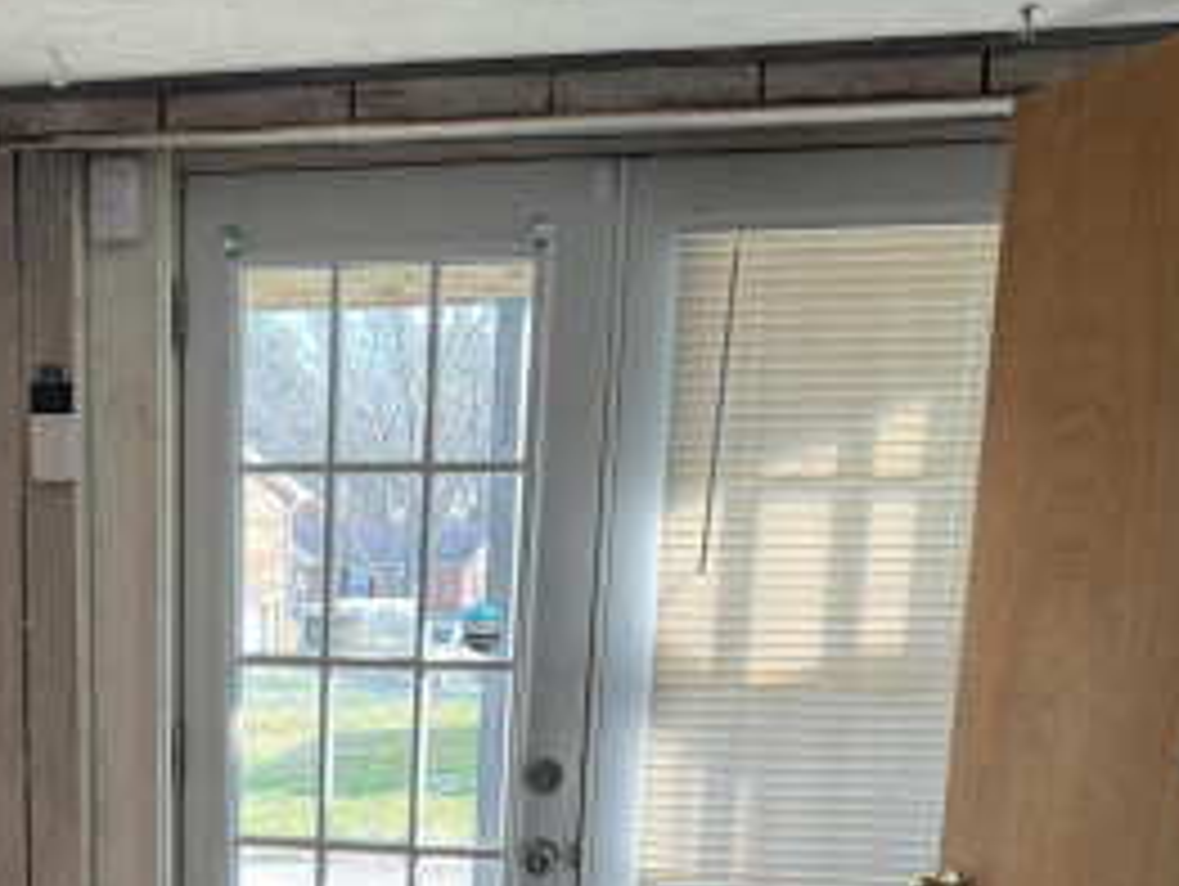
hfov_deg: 30.7
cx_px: 198
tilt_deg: -15.6
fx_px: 2080
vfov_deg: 22.3
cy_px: 1041
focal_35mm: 61
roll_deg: +0.1
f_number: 1.78
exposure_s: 1/121
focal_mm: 6.76
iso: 100
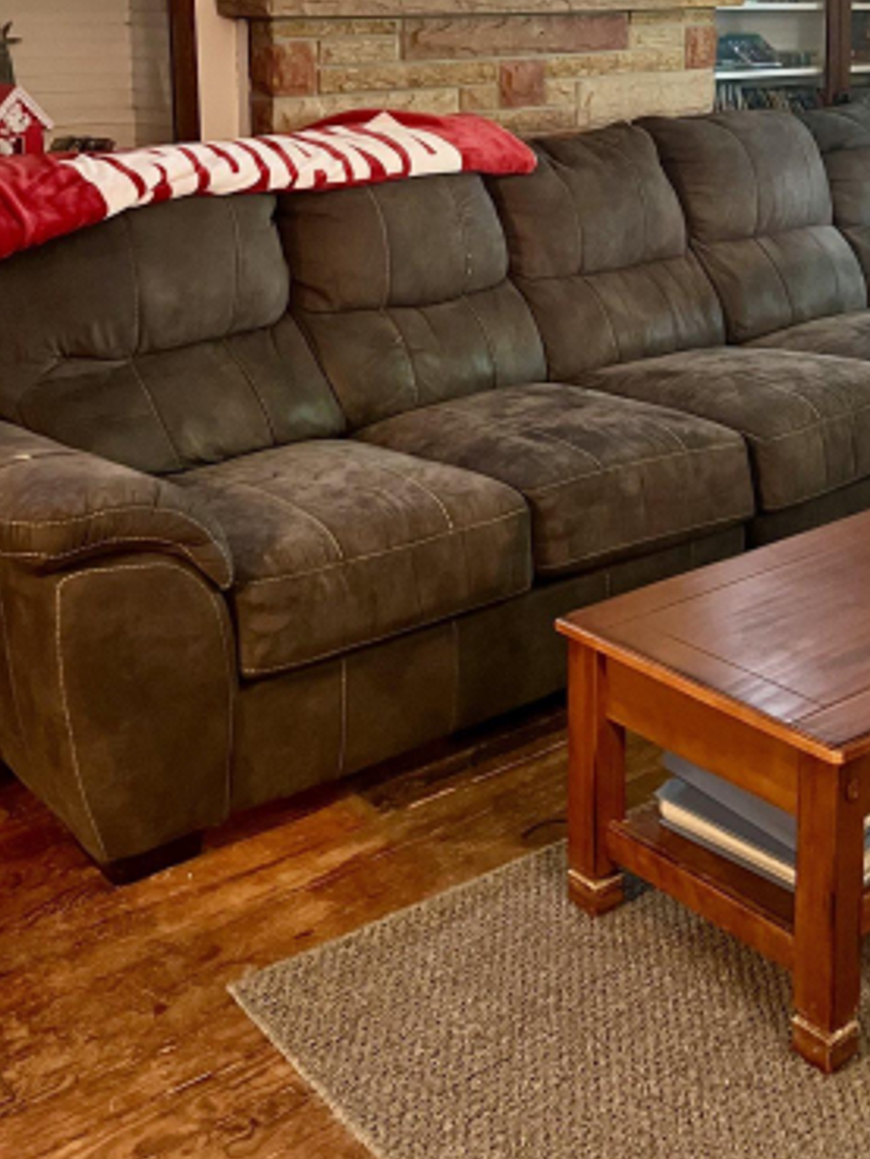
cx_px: 484
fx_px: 1574
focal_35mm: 47
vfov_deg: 37.9
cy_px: 130
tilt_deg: -5.0
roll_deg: +0.5
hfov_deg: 30.9
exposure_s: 1/40
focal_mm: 5.7
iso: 640
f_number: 1.5
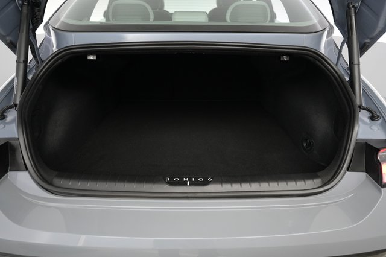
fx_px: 257
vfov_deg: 53.1
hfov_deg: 73.8
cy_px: 128
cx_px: 193
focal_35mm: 24
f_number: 2.8
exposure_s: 1/160
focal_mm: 24
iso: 4000
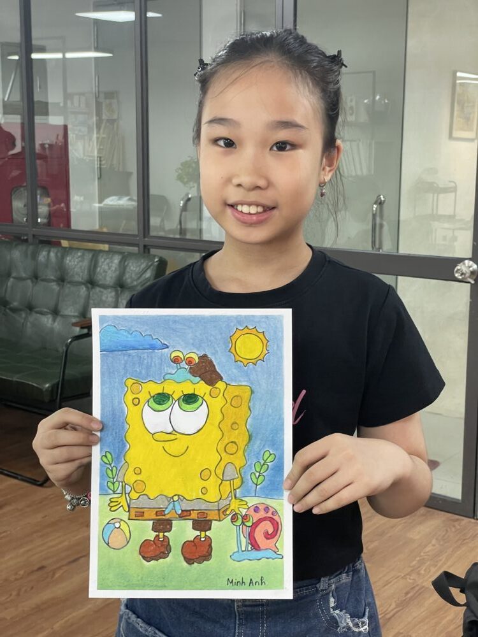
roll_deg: -0.6
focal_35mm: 52
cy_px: 318
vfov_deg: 36.8
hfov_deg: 28.0
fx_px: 957
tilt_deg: -10.0
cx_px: 239
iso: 125
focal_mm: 6
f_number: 2
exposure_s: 1/50
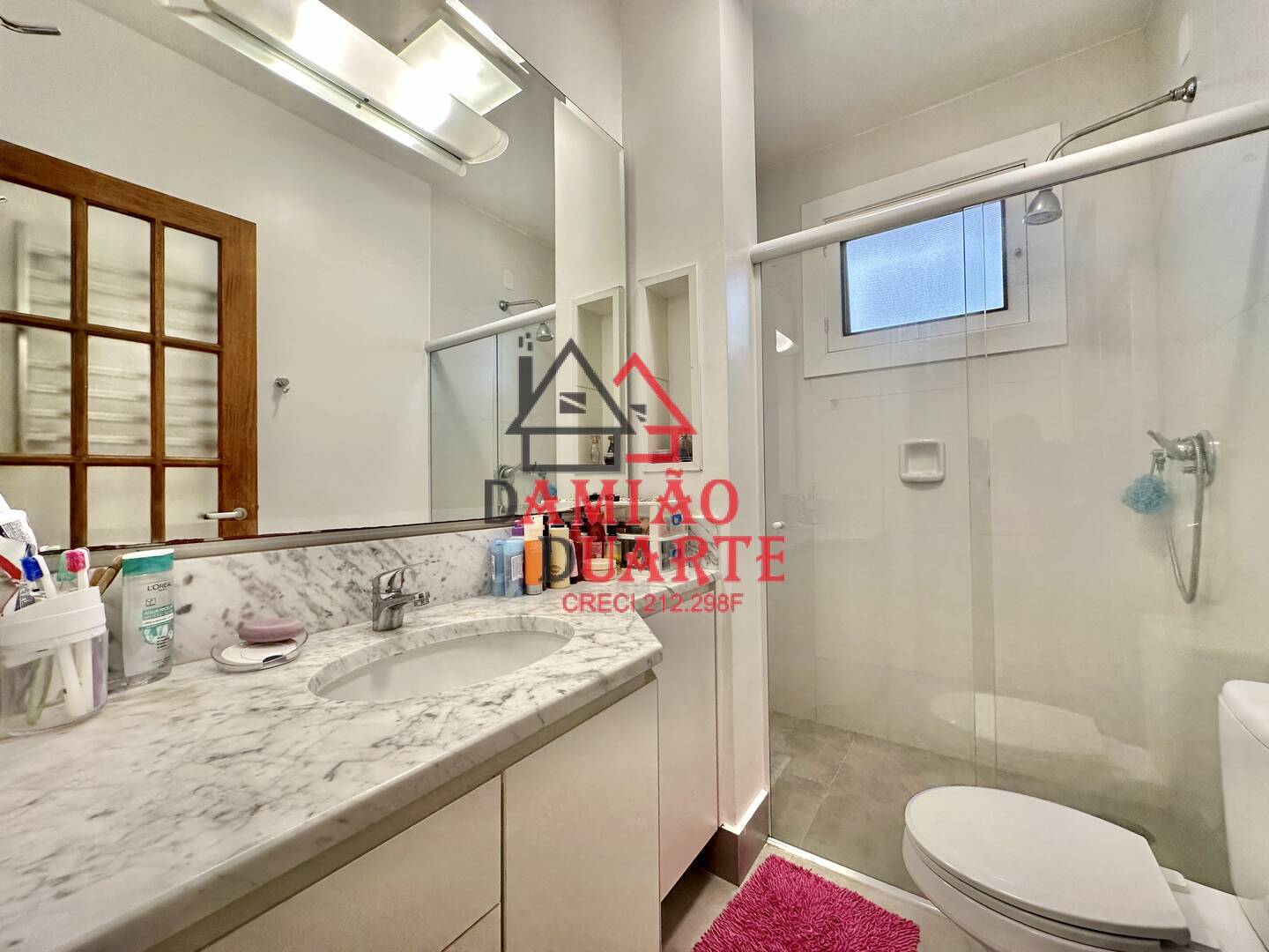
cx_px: 634
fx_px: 513
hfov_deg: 102.1
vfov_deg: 85.7
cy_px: 476
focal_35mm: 14
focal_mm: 2.22
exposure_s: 1/120
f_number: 2.2
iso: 100
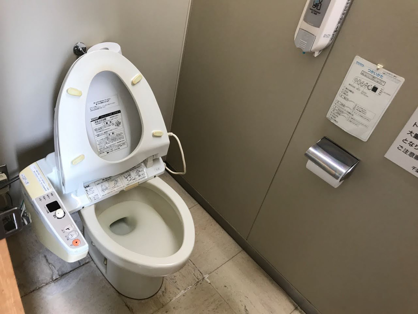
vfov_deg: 49.7
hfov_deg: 63.4
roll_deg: -14.7
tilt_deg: -36.5
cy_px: 157
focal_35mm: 28
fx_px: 338
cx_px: 209
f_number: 1.8
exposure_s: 1/33
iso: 25
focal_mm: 3.99
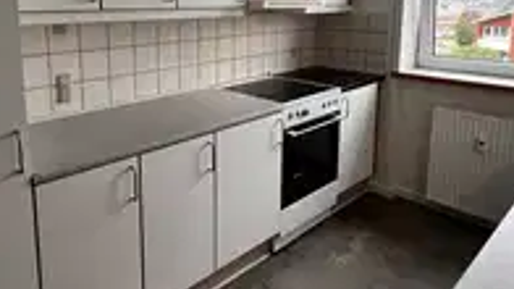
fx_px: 368
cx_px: 206
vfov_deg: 41.0
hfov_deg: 69.2
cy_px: 58
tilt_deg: -7.9
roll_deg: +0.6
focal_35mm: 27
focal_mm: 1.57
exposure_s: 1/99
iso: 64
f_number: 1.8
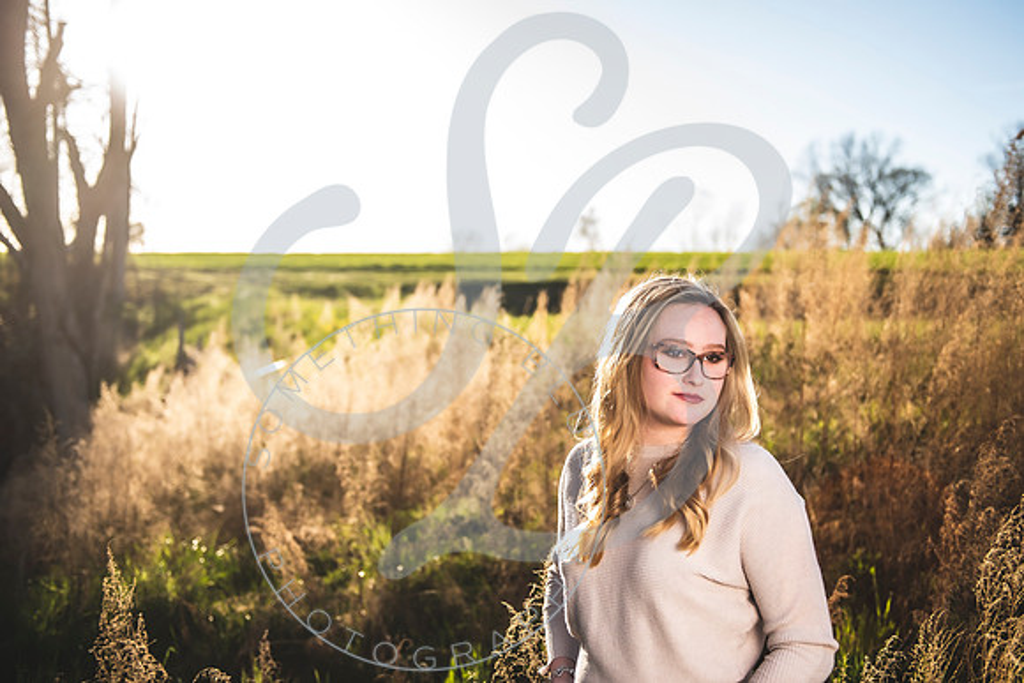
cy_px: 320
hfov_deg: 48.0
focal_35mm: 40
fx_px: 1149
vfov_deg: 33.1
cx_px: 544
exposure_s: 1/640
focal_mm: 38
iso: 100
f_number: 2.8
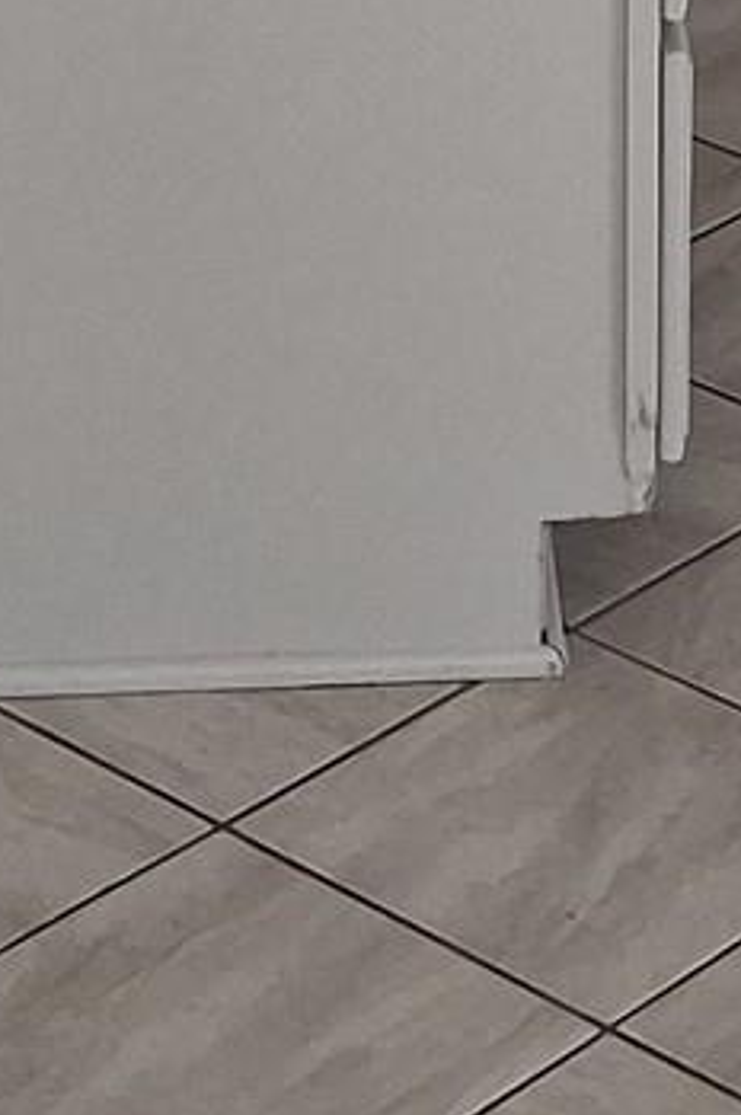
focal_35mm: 165
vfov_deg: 11.2
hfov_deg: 8.3
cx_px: 565
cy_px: -1176
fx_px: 5104
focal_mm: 4
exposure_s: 1/100
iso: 320
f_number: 1.8
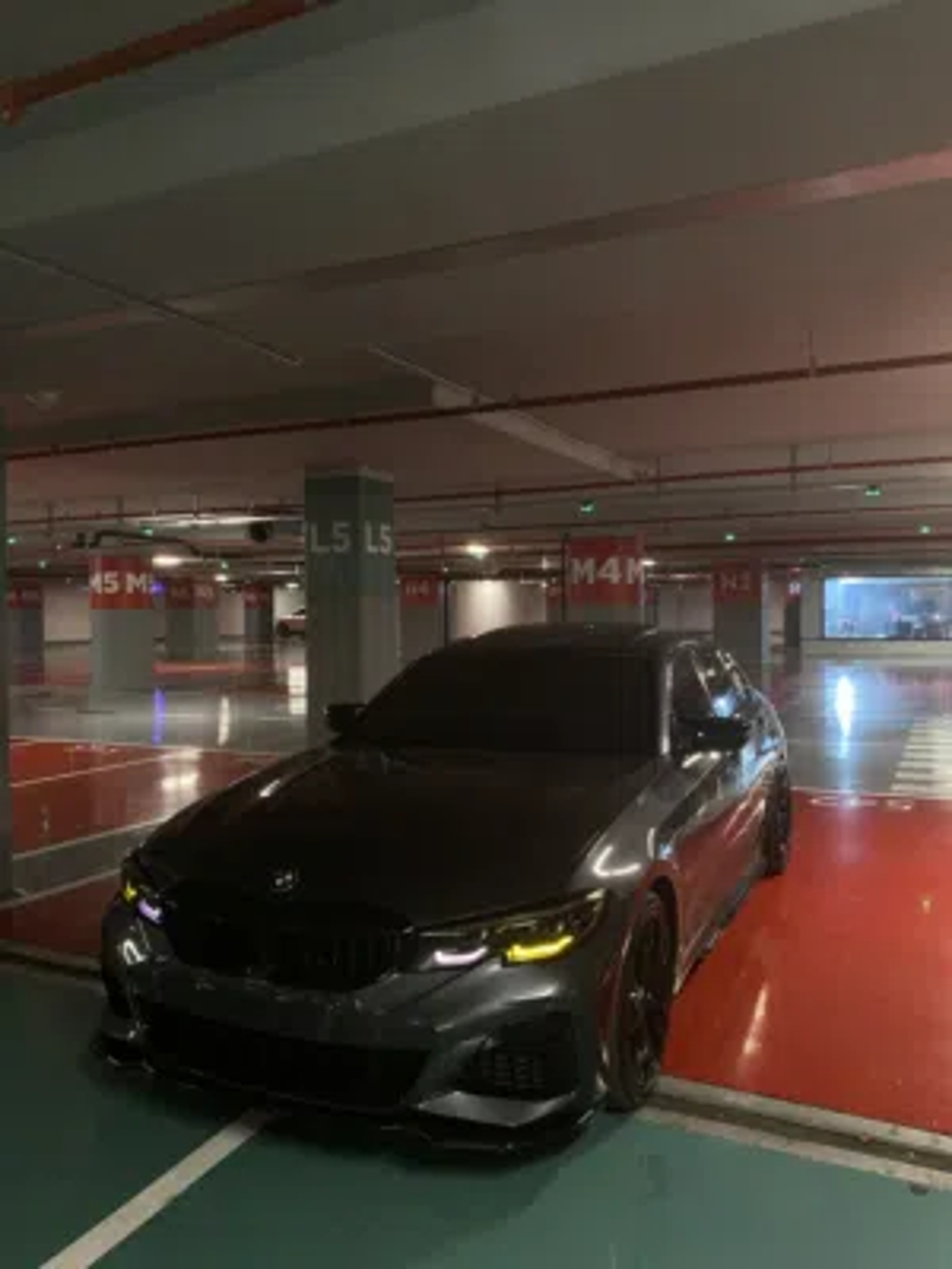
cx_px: 476
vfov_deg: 67.3
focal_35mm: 26
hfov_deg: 53.1
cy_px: 634
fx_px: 953
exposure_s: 1/49
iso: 400
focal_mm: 4.25
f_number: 1.8
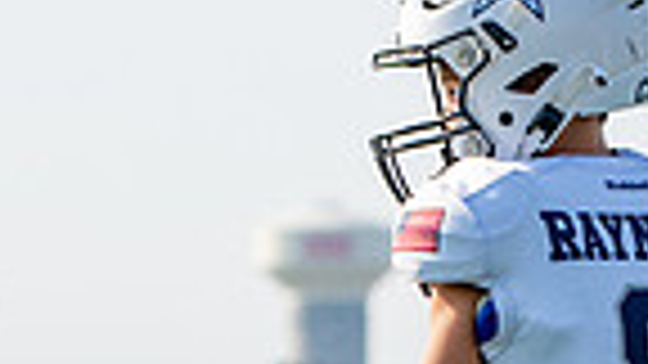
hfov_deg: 4.0
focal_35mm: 545
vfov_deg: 2.2
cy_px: 550
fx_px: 9364
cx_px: 571
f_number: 4.5
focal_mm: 100
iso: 200
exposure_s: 1/1000
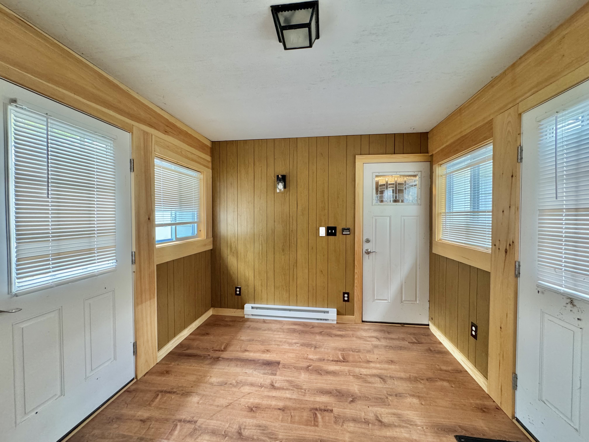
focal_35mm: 14
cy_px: 221
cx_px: 294
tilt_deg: -2.3
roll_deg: +0.3
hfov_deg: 102.1
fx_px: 238
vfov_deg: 85.7
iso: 500
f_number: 2.2
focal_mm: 2.22
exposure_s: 1/60
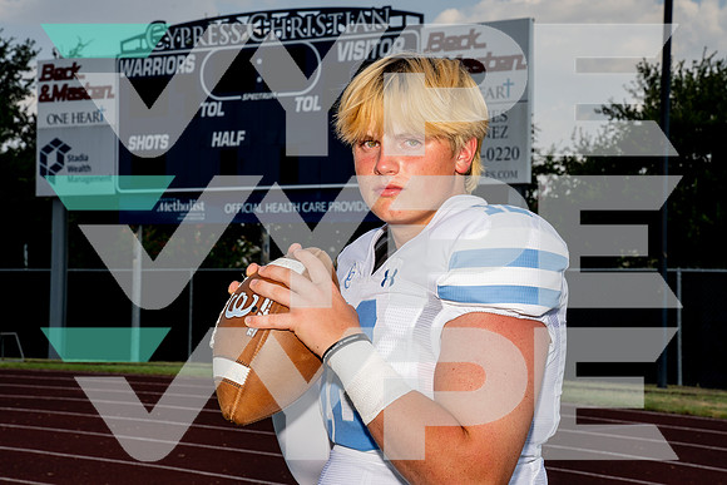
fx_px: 1547
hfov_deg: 26.4
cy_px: 234
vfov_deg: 17.8
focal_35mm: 77
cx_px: 350
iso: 125
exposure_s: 1/250
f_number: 13
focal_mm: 70
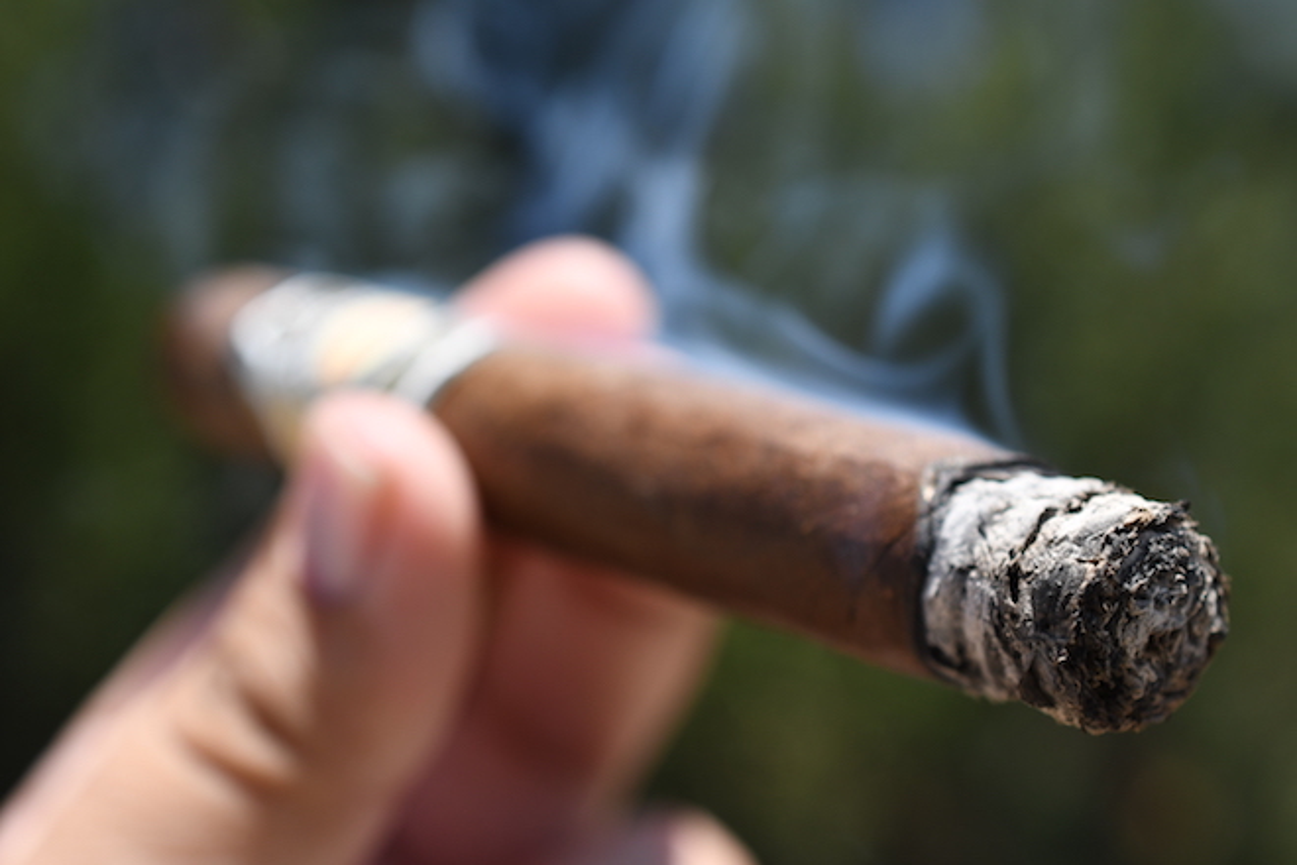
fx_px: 2161
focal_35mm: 60
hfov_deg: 33.4
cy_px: 432
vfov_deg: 22.6
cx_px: 648
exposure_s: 1/1600
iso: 250
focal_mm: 40
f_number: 5
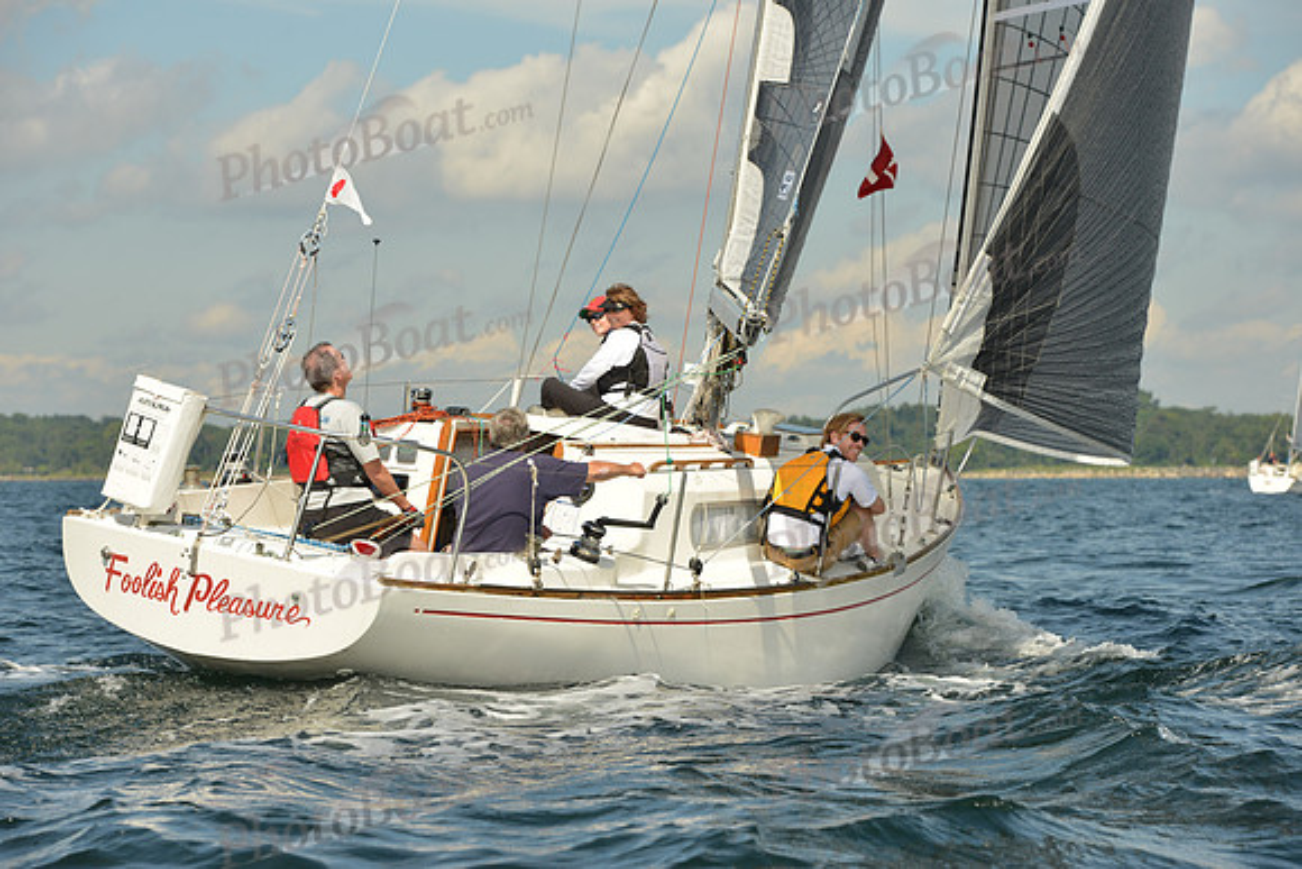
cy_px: 434
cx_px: 651
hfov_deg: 17.1
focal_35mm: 120
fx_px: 4341
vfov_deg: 11.4
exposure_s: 1/1600
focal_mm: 120
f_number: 8
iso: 320
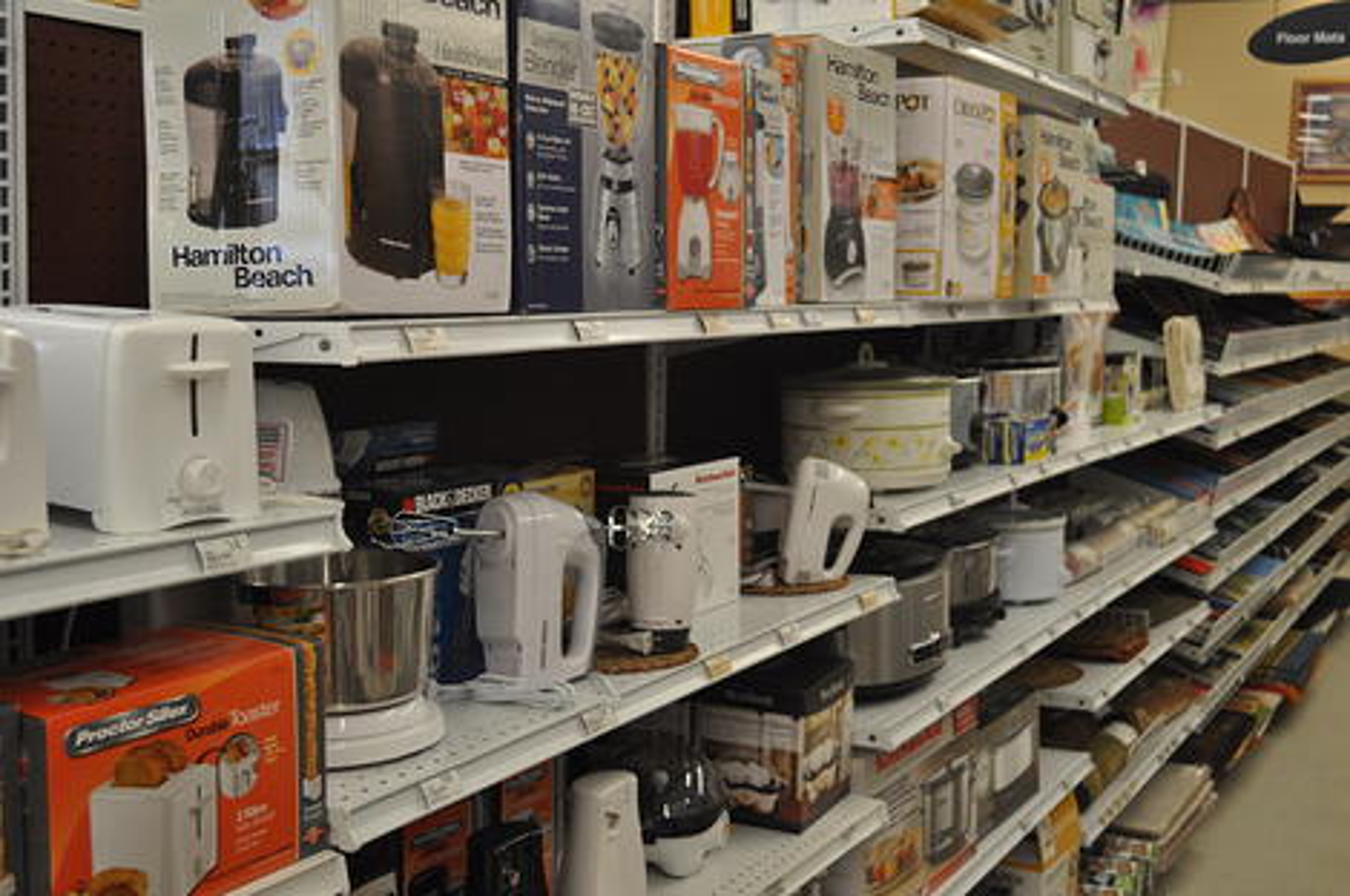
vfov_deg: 30.8
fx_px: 1629
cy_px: 448
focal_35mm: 44
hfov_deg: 45.0
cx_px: 675
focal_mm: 29
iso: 450
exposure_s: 1/60
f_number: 4.5
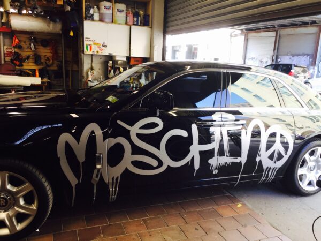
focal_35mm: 29
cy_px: 120
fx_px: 269
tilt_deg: -11.9
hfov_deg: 61.7
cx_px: 160
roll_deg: -3.4
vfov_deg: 48.2
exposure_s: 1/60
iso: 40
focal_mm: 4.15
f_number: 2.2
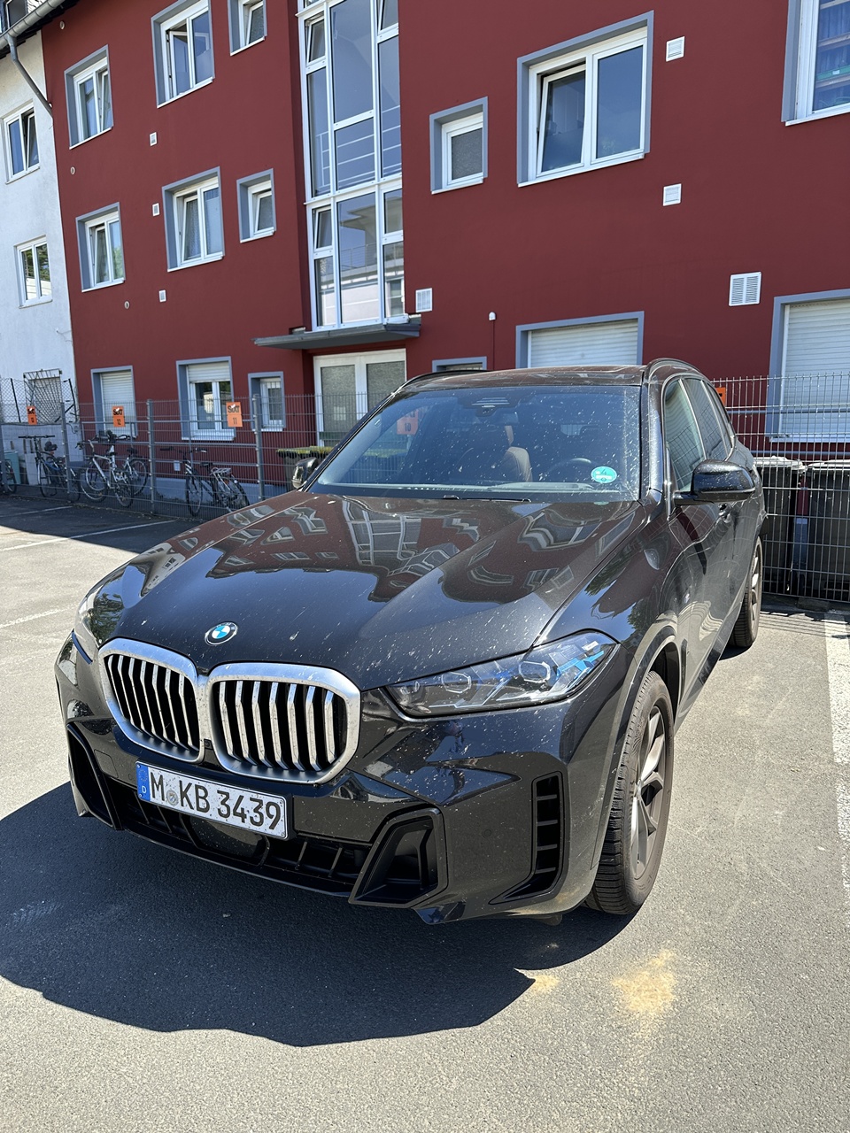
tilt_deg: -7.3
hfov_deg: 56.8
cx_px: 425
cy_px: 566
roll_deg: +0.8
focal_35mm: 24
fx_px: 786
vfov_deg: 71.6
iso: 80
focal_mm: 6.86
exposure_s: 1/943
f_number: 1.78
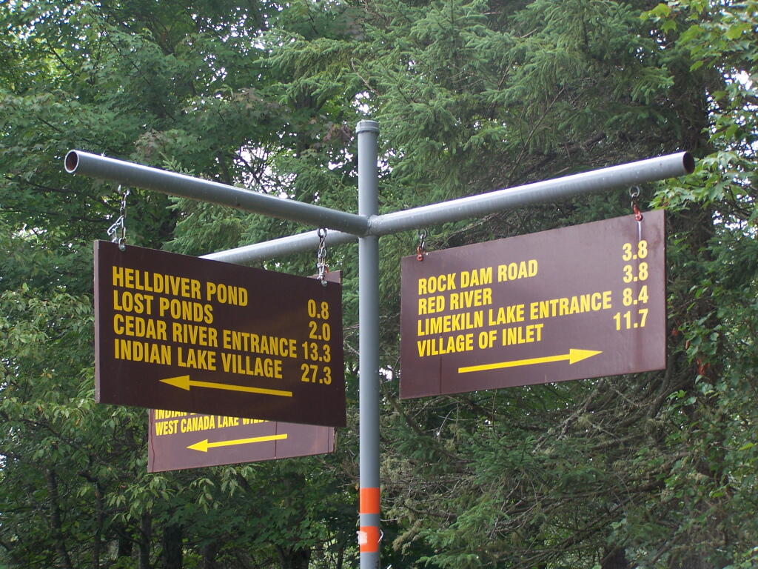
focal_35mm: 75
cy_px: 284
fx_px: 1642
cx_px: 379
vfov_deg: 19.6
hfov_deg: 26.0
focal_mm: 12.4
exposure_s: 1/80
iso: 80
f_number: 3.2
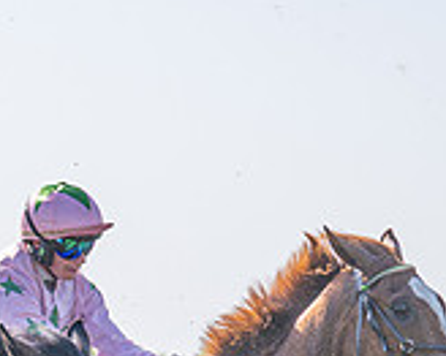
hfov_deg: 6.3
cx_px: -412
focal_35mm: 301
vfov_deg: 5.1
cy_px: 492
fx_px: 3971
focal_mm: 70
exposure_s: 1/1600
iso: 200
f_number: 4
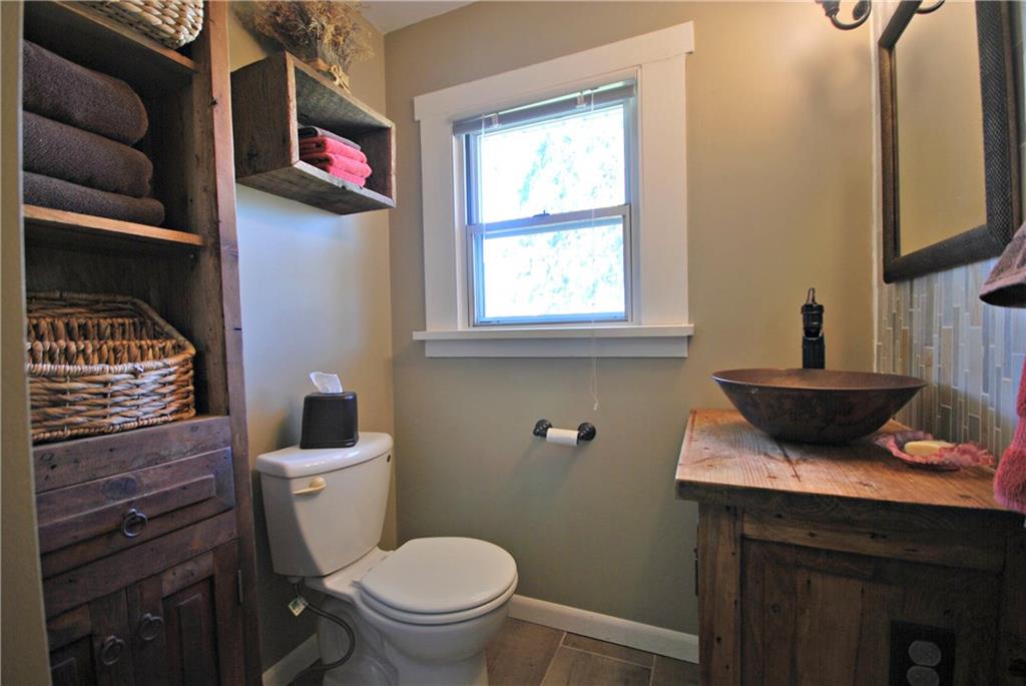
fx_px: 428
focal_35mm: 15
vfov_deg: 77.5
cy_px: 343
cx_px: 513
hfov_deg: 100.3
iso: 100
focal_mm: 10
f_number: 4
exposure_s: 1/13
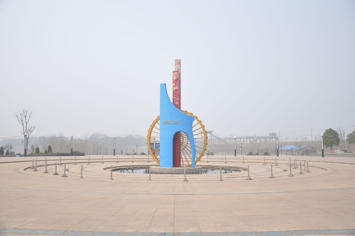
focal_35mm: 32
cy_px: 118
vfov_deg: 41.6
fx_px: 310
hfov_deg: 59.6
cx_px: 178
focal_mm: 21
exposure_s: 1/2500
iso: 400
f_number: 3.8
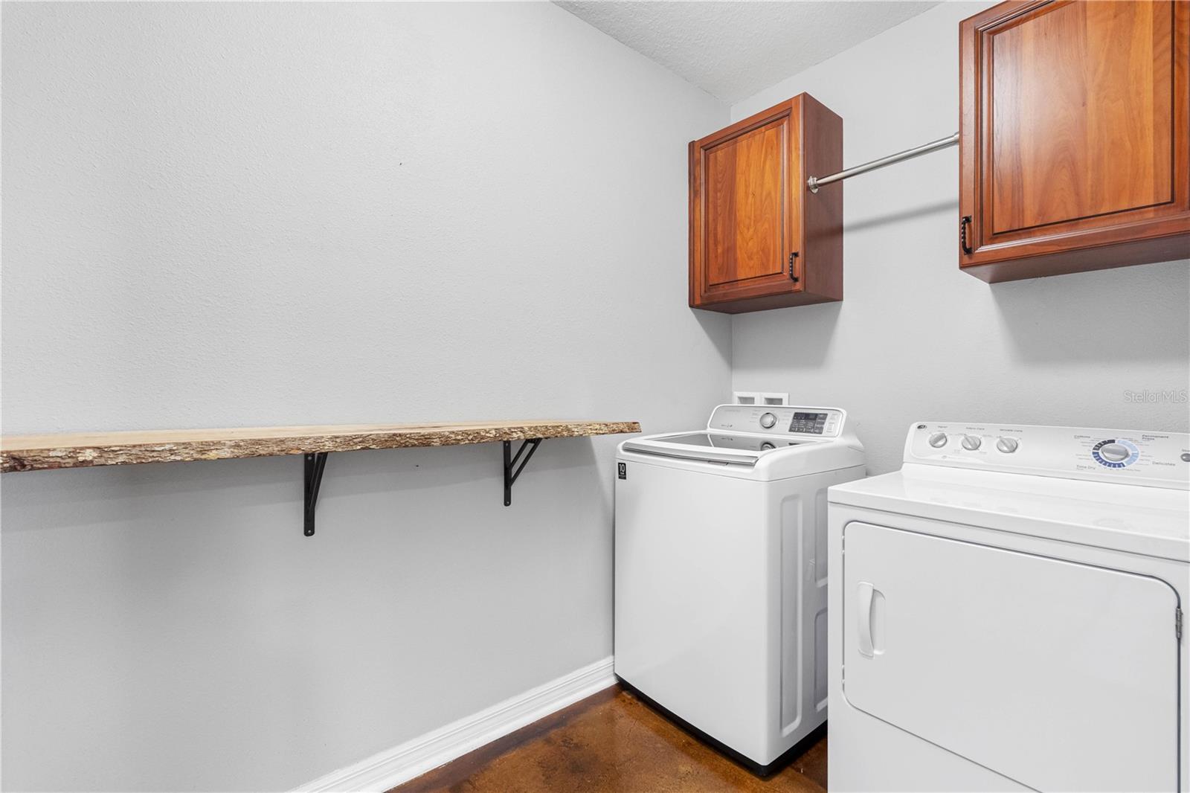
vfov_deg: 73.7
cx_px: 595
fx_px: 529
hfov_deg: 96.7
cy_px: 396
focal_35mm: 16
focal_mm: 16
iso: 1600
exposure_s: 1/1.67
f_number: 8
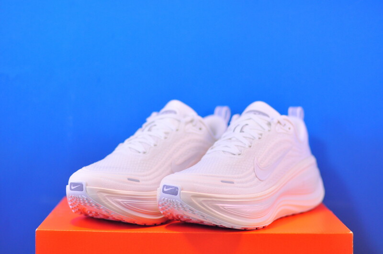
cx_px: 192
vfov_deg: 18.1
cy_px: 127
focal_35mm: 75
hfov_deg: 27.0
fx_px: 797
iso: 250
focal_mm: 50
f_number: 2
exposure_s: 1/320
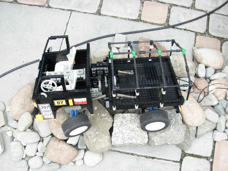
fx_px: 250
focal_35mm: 38
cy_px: 86
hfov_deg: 49.0
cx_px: 114
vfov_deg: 37.7
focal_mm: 6.3
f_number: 2.9
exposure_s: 1/114
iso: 79
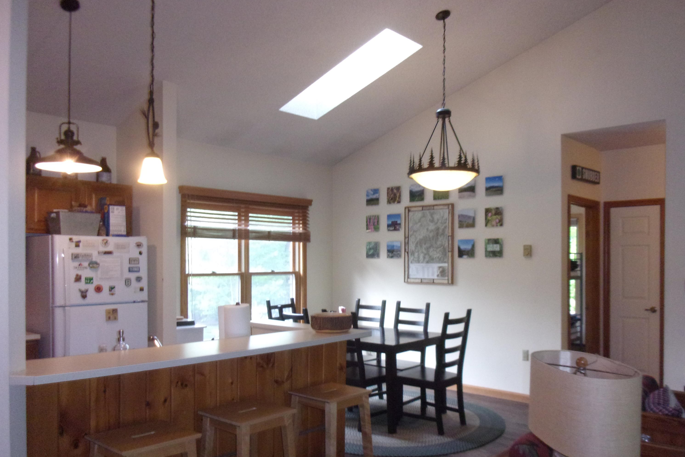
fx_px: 571
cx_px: 342
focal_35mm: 30
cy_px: 263
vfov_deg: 43.5
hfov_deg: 61.9
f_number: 3.9
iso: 400
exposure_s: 1/34
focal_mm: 5.1
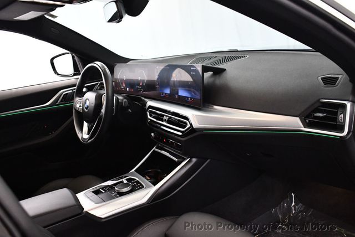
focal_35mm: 36
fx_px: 355
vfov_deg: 36.9
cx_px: 178
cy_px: 118
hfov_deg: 53.1
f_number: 3.5
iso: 2800
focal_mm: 18
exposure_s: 1/125
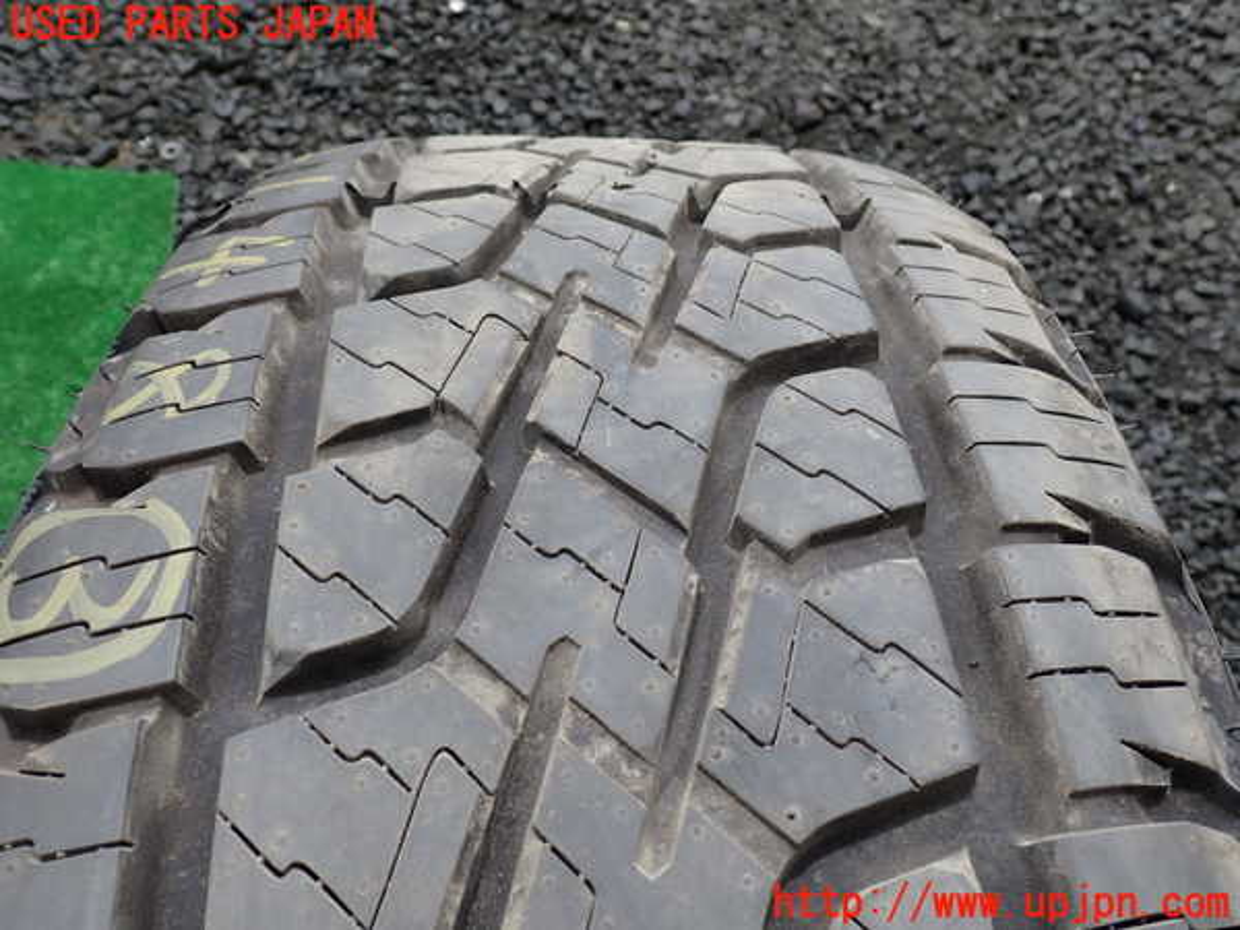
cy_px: 465
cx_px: 620
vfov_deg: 46.8
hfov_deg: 60.0
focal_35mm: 30
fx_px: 1075
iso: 100
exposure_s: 1/640
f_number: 3.2
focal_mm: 5.4
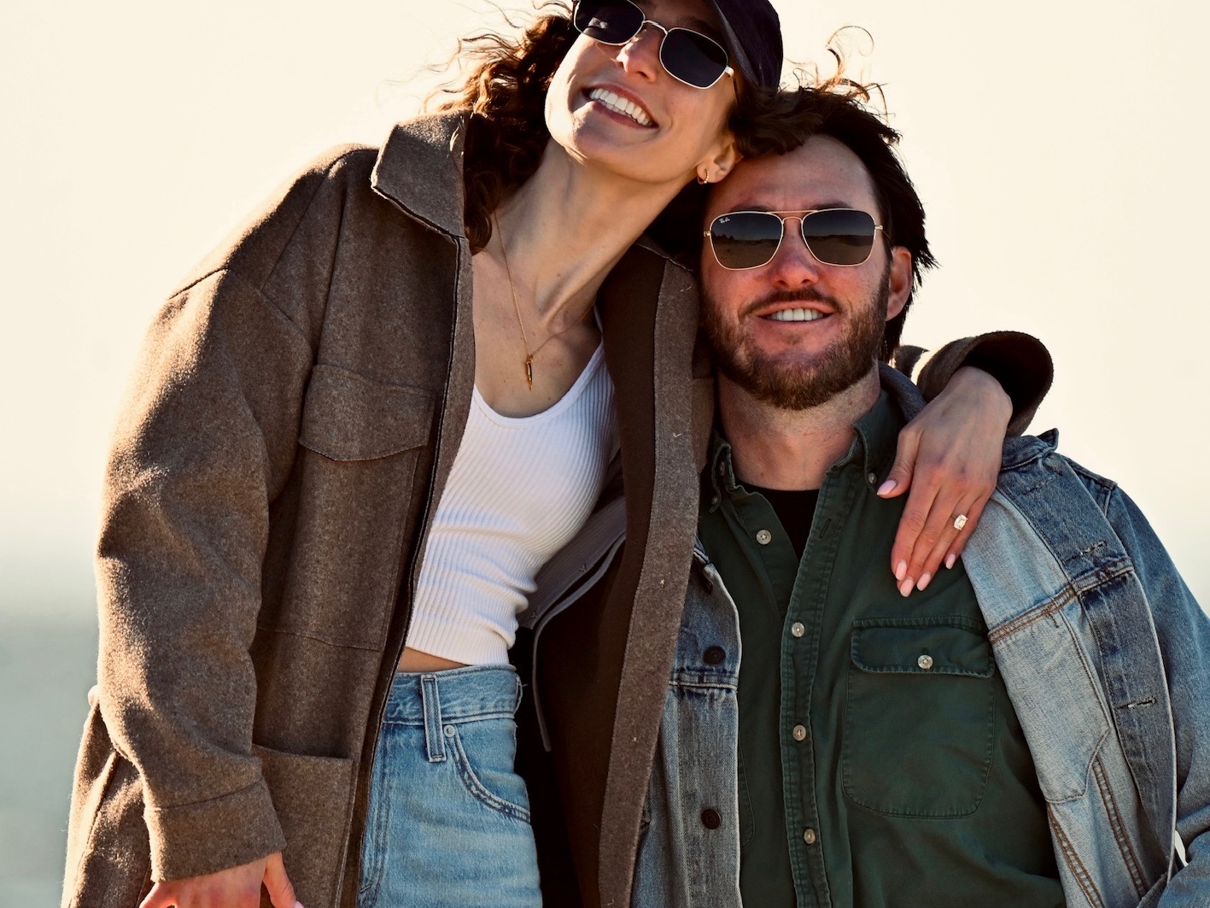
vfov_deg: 1.6
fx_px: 32791
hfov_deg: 2.1
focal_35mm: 938
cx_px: 659
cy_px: 308
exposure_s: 1/500
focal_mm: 600
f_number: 6.3
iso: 320
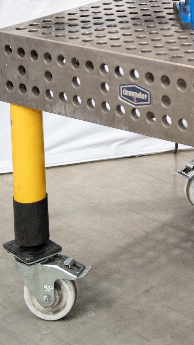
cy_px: -99
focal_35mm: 112
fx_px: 1024
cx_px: 269
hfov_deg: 10.5
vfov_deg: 17.9
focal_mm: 39
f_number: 2.8
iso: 800
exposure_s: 1/125
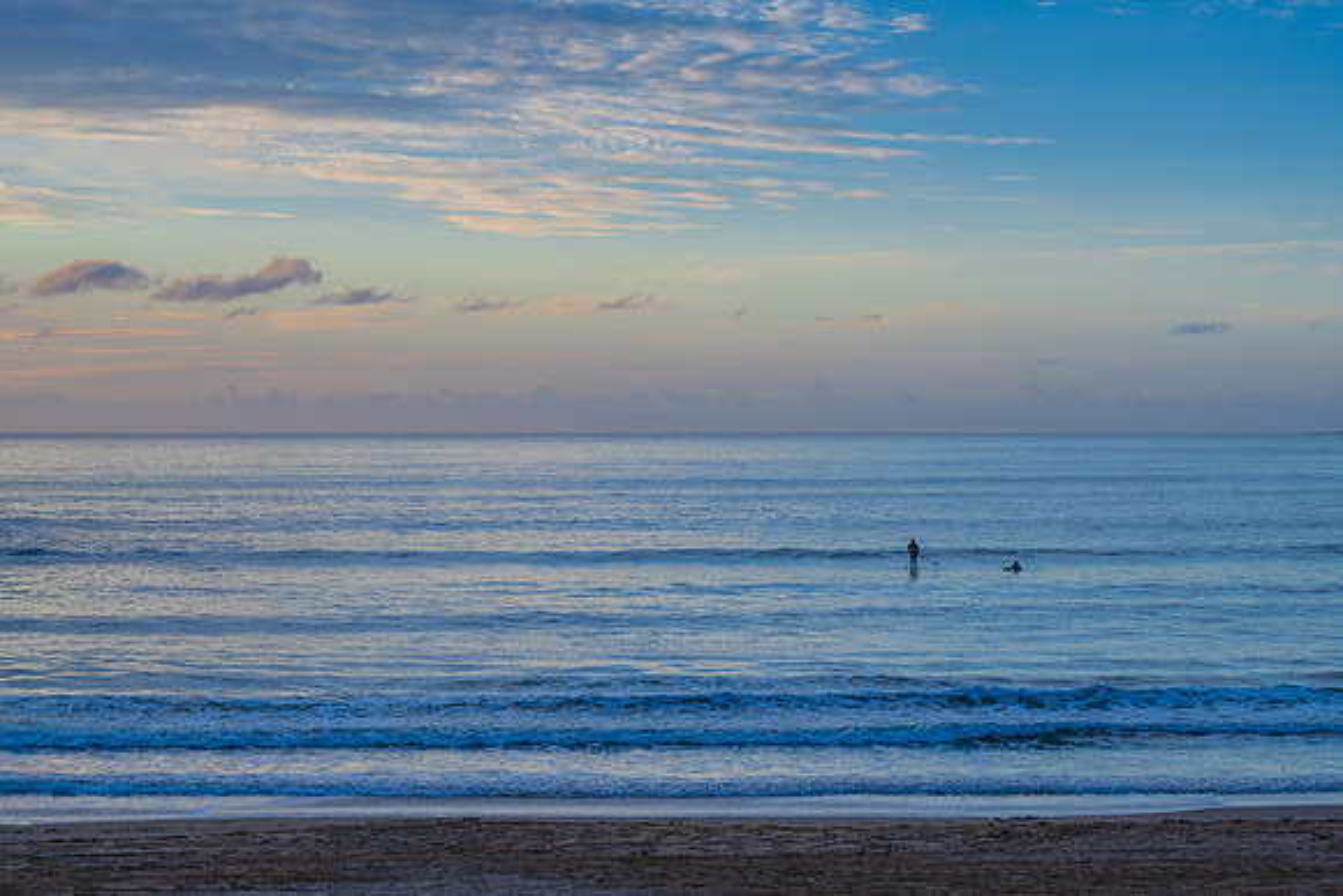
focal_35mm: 72
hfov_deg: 27.9
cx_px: 672
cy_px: 448
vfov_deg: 18.9
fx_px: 2699
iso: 200
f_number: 9
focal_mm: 70
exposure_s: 1/250
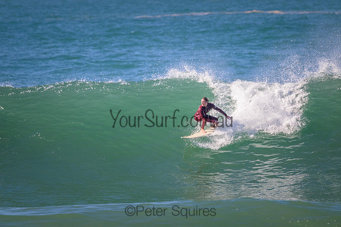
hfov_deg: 2.6
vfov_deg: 1.7
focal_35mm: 800
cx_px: 170
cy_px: 114
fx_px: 7579
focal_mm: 800
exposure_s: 1/2000
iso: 1800
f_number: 11
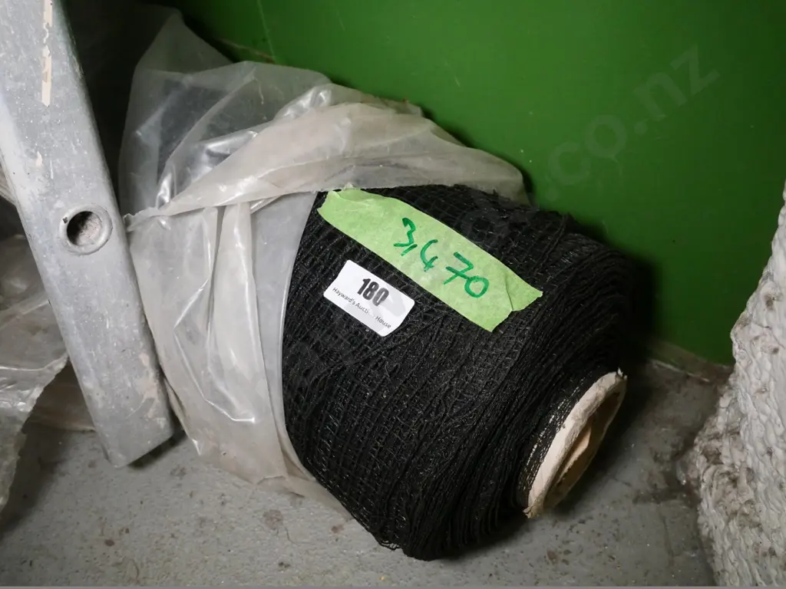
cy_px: 294
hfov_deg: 60.0
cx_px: 393
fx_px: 681
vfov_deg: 46.8
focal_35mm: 30
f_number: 4.5
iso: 3200
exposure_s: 1/400
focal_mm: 15
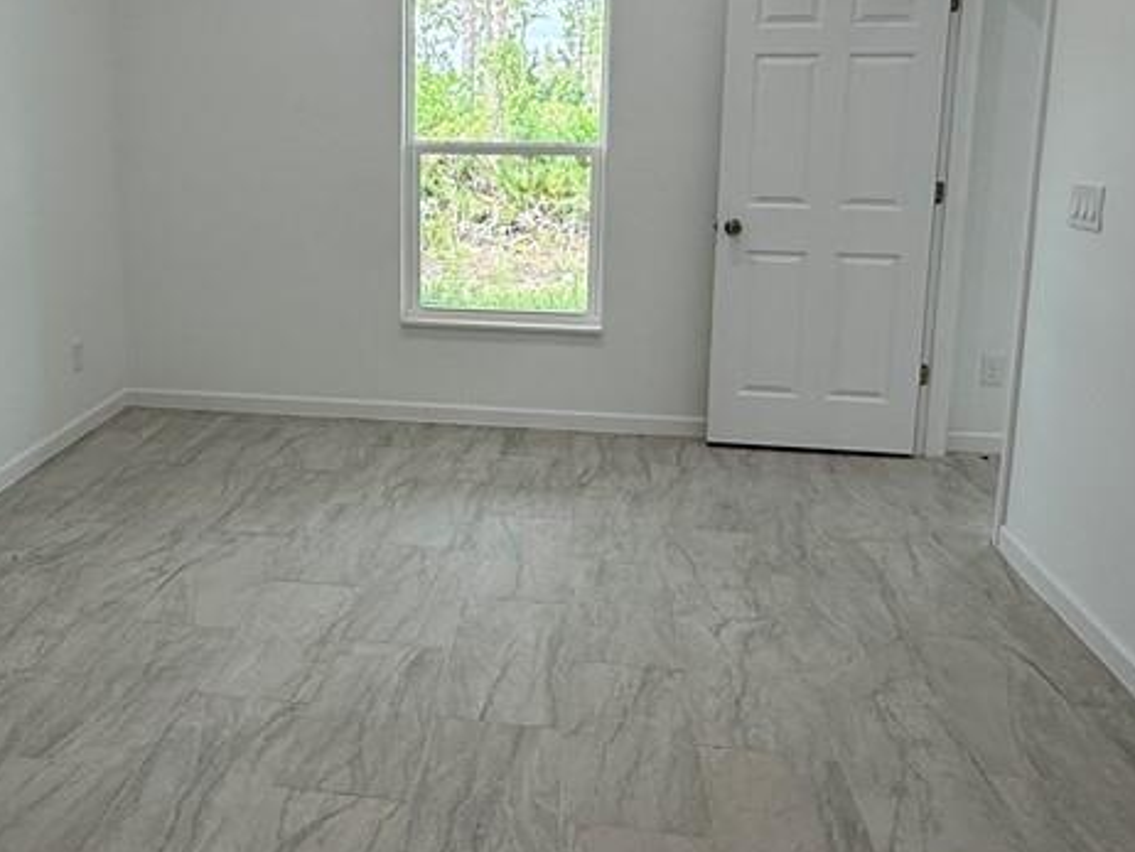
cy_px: 250
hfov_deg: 57.5
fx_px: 1017
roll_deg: -0.8
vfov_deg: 44.5
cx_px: 418
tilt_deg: -9.1
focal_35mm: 31
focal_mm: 2.22
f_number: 2.2
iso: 125
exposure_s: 1/120
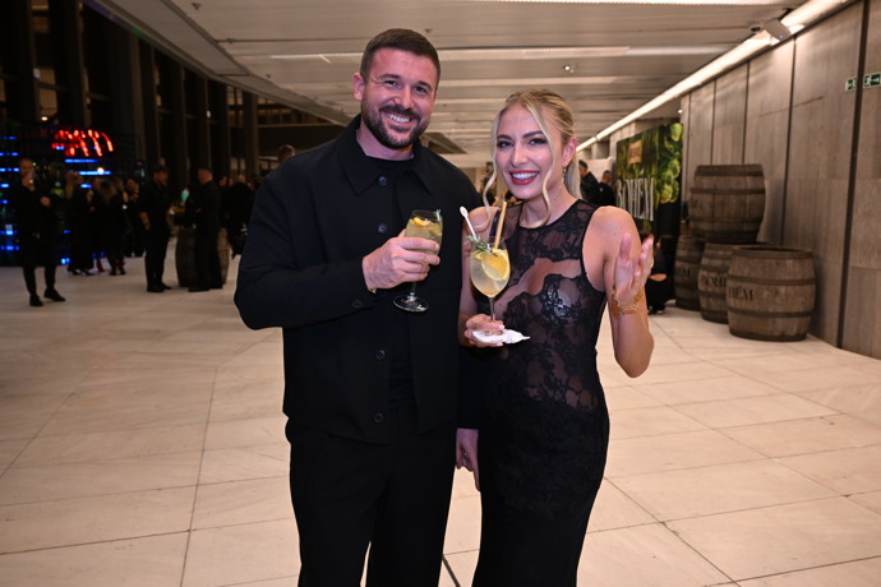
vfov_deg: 45.0
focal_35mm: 29
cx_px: 440
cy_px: 294
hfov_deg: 63.7
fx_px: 710
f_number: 5
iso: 1600
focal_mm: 29
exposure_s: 1/125
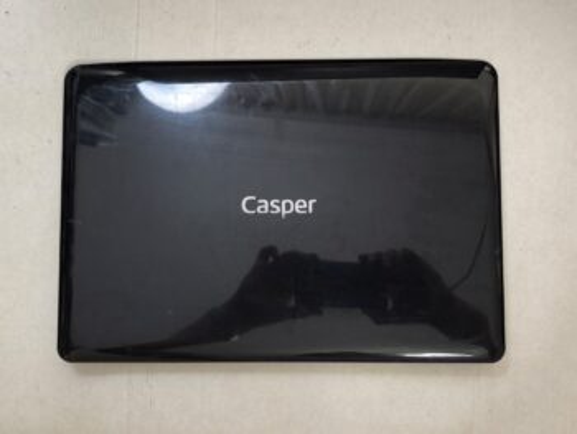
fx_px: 584
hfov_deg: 52.6
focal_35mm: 35
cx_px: 288
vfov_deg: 40.7
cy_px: 217
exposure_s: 1/50
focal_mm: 6.57
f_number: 1.6
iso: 640
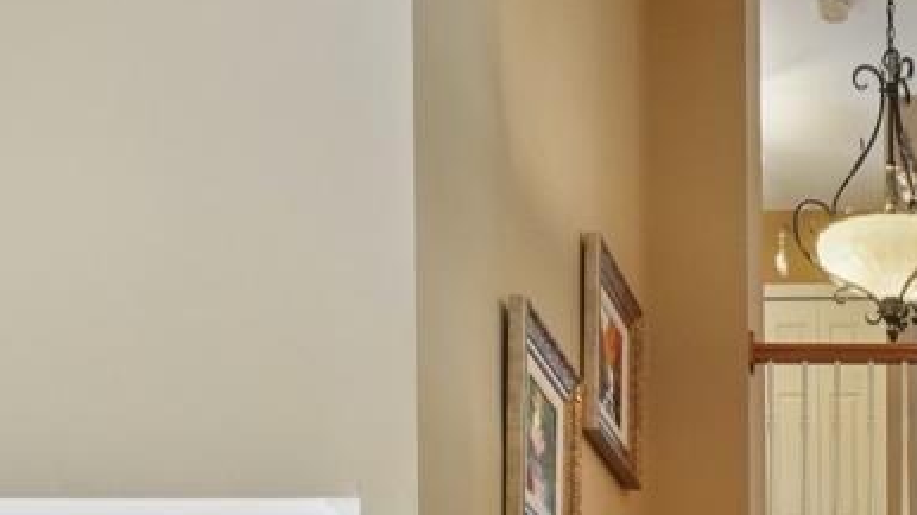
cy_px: 681
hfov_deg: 26.0
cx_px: 1019
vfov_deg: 15.3
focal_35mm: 75
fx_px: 1823
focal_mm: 18
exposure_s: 1/30
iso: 1250
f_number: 8
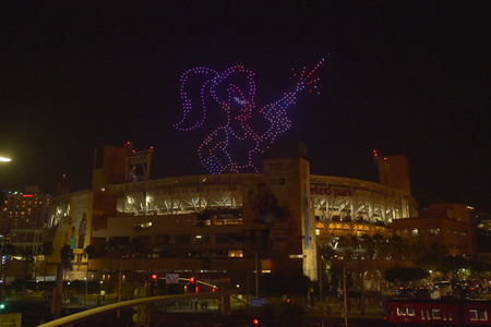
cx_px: 246
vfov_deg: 42.3
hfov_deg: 60.3
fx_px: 423
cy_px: 164
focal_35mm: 31
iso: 2500
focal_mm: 31
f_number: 2.8
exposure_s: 1/250
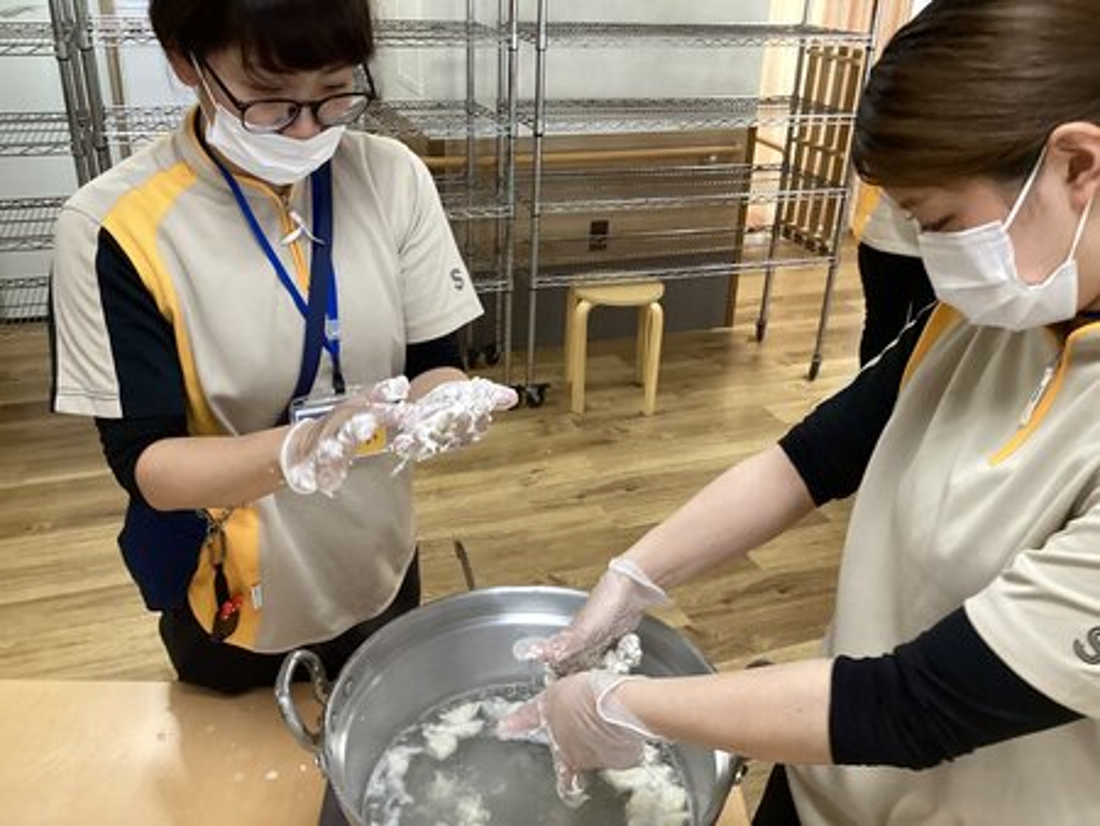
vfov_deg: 45.5
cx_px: 550
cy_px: 413
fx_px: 986
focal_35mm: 31
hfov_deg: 58.3
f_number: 2.4
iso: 200
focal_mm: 3.3
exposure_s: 1/60
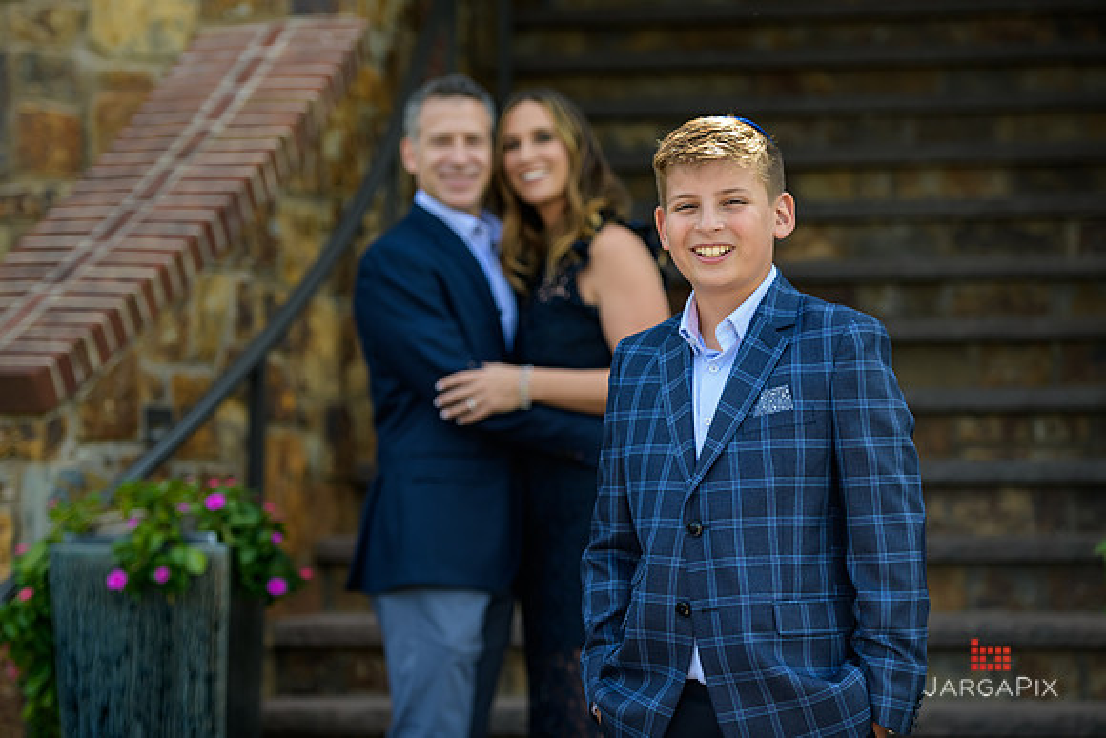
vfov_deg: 12.3
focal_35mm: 112
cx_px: 522
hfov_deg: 18.3
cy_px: 348
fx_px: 3429
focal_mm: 105
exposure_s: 1/640
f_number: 3.2
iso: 200
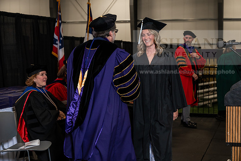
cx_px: 120
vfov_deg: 19.5
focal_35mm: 70
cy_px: 80
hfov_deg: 28.8
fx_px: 469
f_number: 5
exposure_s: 1/200
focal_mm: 70
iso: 1250
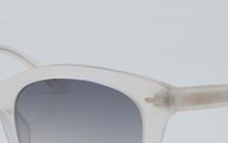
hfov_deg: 14.1
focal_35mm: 148
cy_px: 131
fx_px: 920
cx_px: 72
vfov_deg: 8.8
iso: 100
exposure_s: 1/4
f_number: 32
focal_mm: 50
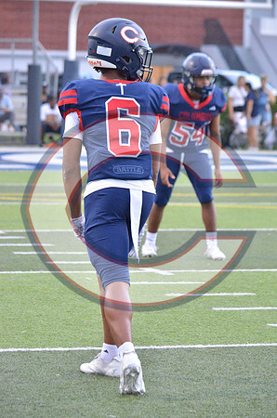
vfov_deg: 11.8
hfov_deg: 7.9
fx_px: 2017
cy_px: 209
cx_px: 138
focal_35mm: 174
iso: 4000
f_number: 4.8
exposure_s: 1/500
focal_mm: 116
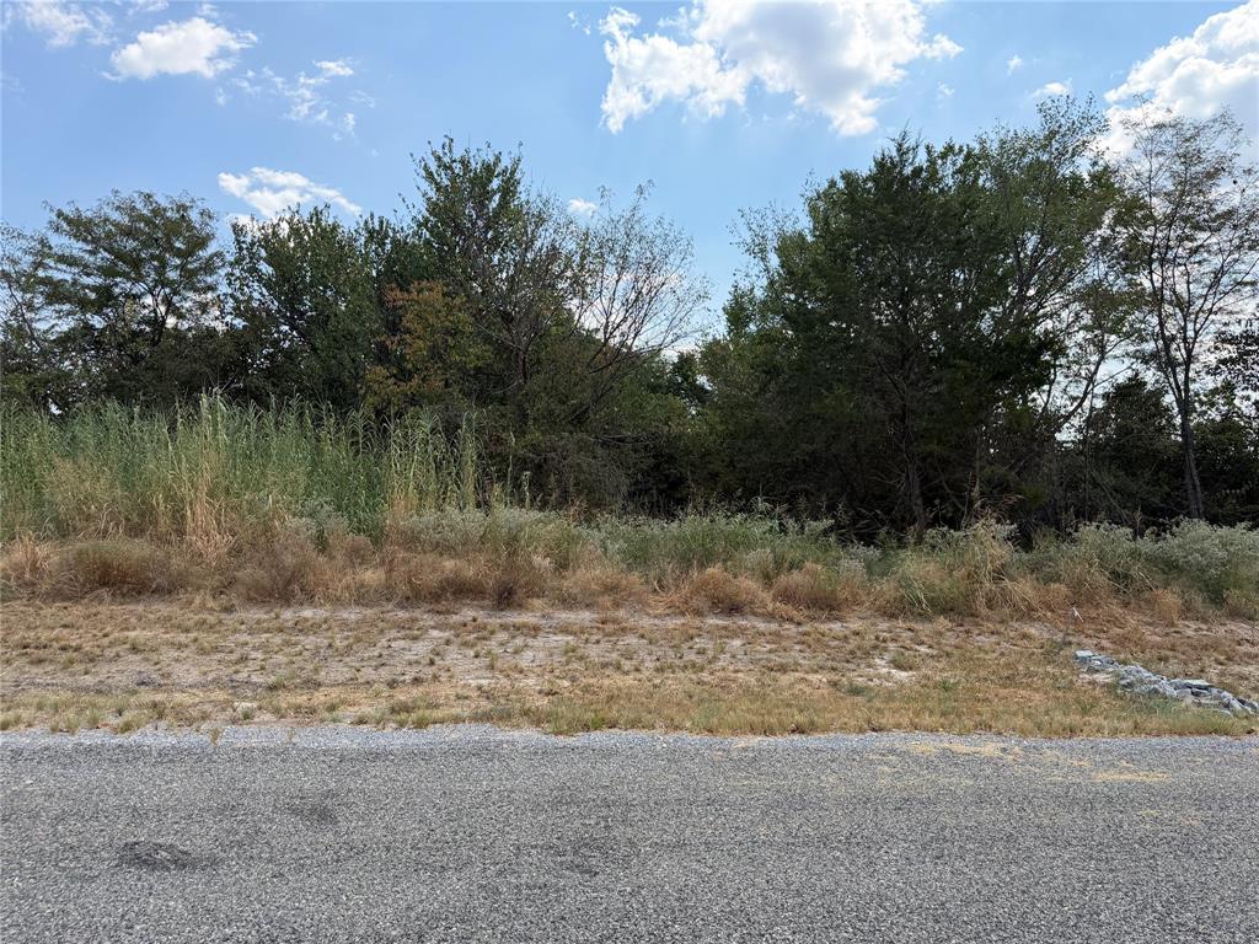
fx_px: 873
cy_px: 472
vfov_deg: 56.8
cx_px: 630
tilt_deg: +1.6
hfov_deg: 71.6
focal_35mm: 24
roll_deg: +0.0
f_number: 1.78
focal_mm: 6.76
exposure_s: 1/3953
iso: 100
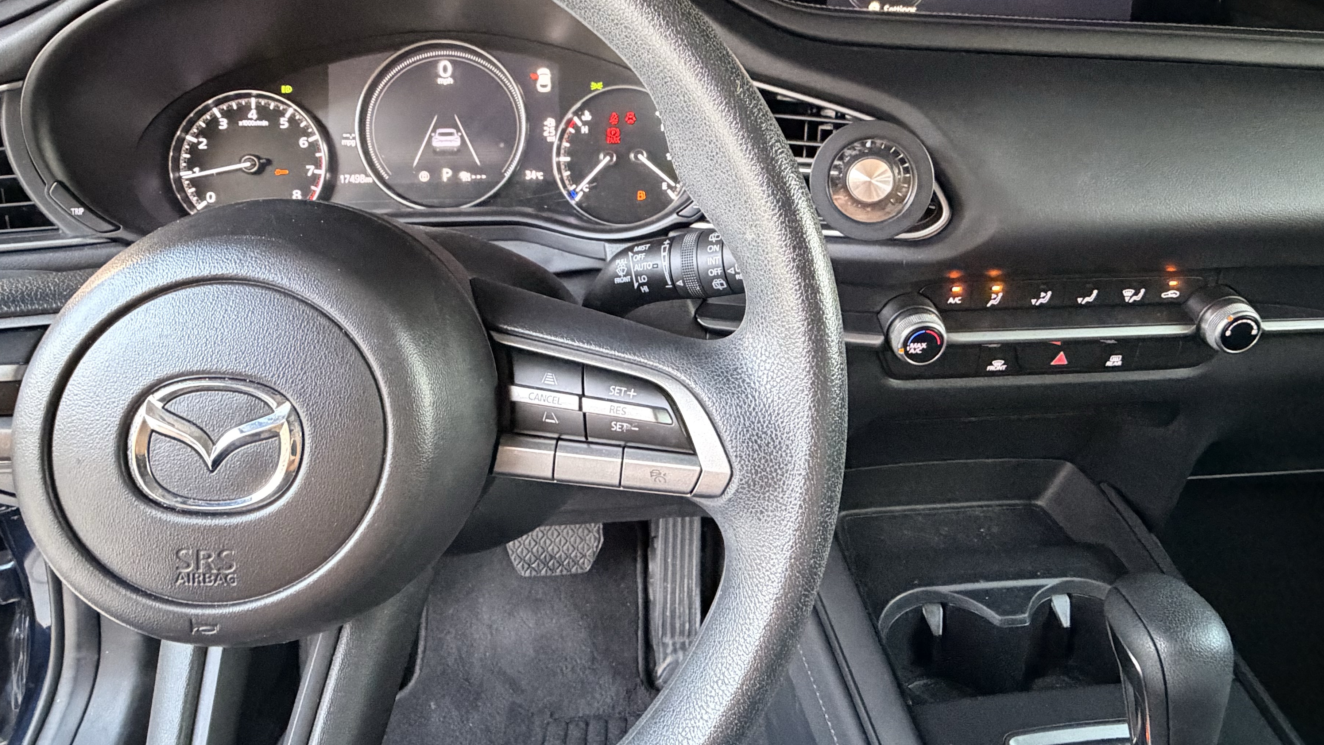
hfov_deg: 76.2
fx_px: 843
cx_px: 705
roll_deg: -2.0
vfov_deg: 46.4
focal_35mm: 24
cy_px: 209
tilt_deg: -29.8
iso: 1250
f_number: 2.2
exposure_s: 1/39
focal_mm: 2.22
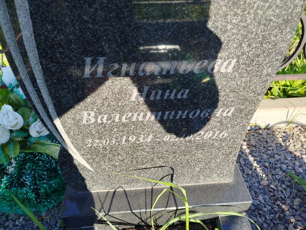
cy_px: 115
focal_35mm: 24
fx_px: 212
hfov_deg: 71.6
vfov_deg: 56.8
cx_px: 153
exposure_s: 1/367
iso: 50
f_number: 1.7
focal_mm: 5.31
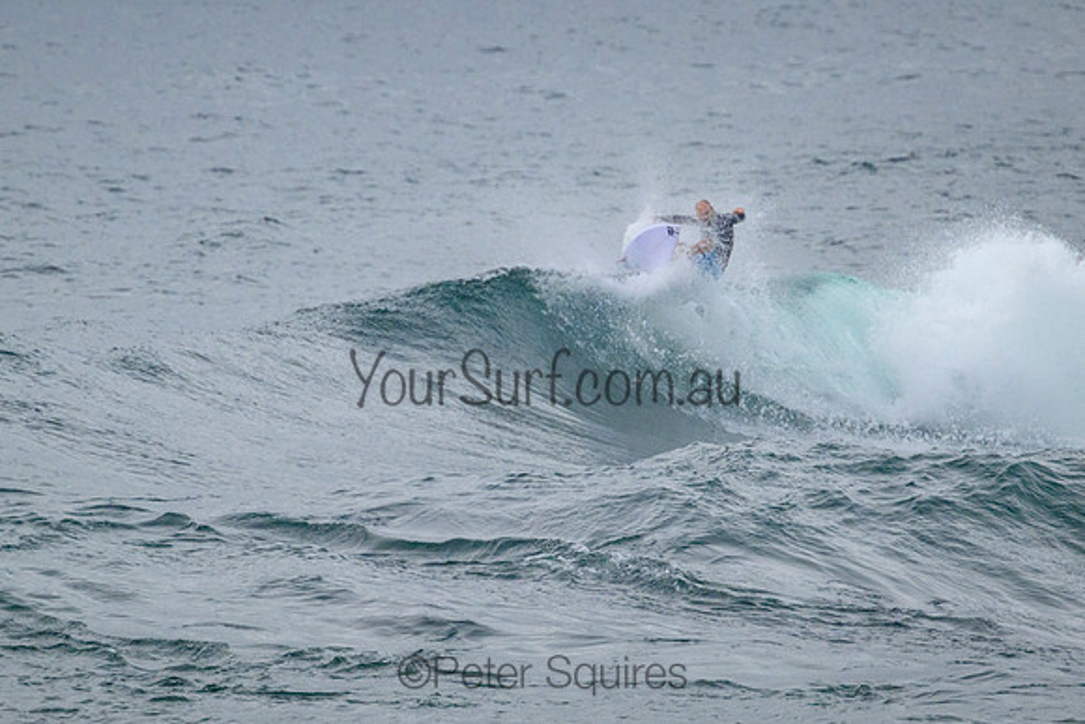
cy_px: 302
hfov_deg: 1.9
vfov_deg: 1.3
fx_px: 33150
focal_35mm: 1100
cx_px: 589
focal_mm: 800
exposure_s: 1/2000
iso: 1600
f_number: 11
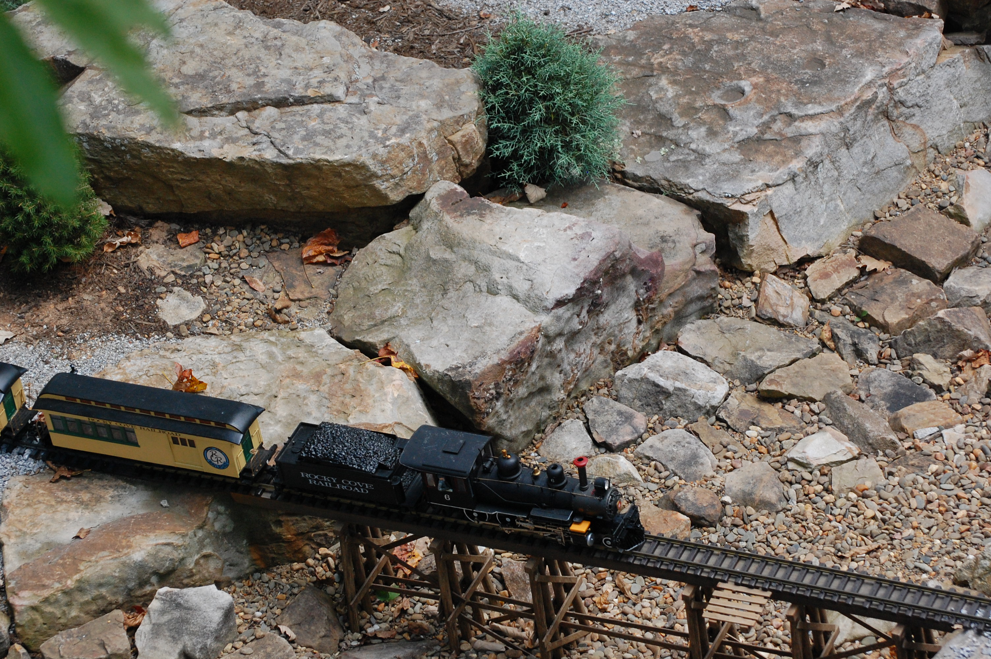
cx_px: 496
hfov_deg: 14.0
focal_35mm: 147
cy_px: 330
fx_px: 4043
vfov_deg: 9.3
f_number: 6.3
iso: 800
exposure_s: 1/640
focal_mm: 98
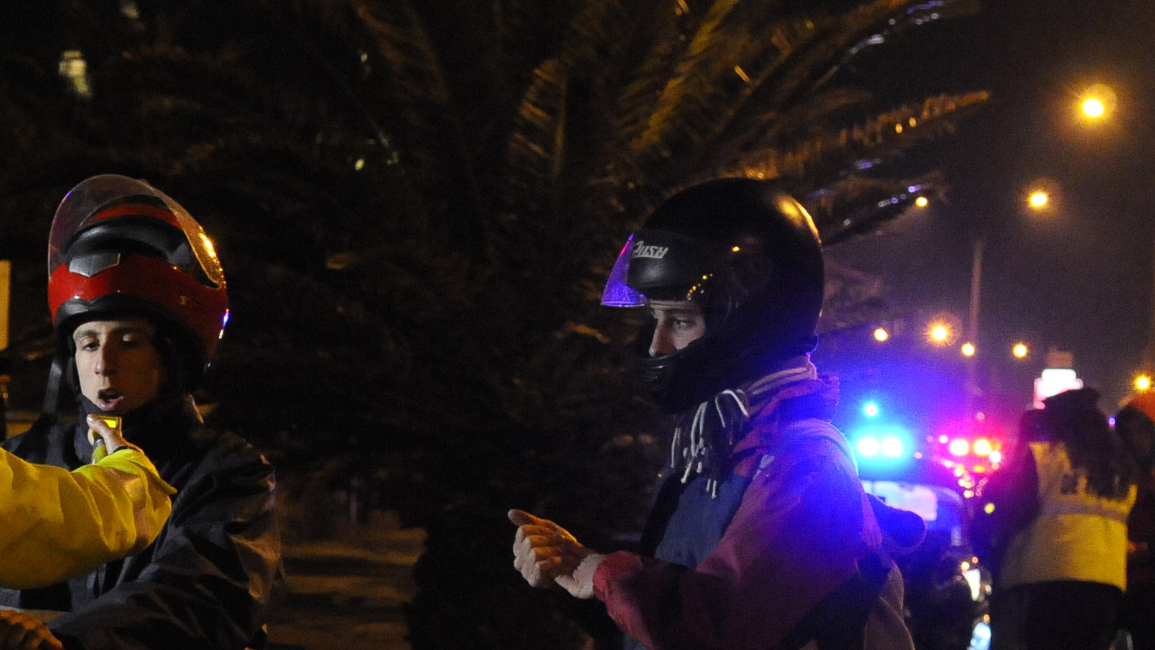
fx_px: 3437
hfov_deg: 19.0
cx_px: 299
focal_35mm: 112
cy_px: 792
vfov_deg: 10.6
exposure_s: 1/50
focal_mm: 31
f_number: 4
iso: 2500
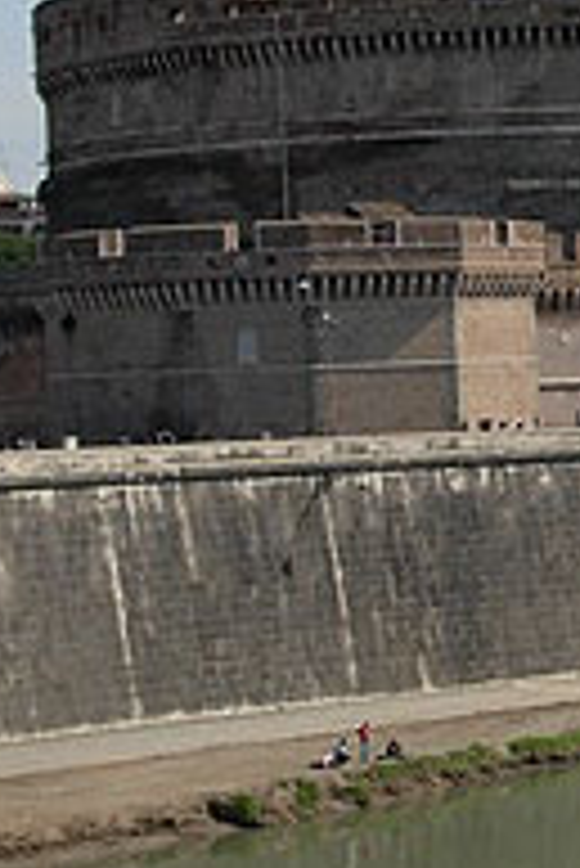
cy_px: 288
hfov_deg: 8.0
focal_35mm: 170
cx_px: 832
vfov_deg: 12.1
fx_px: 4101
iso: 79
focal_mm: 11.5
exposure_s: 1/418
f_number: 6
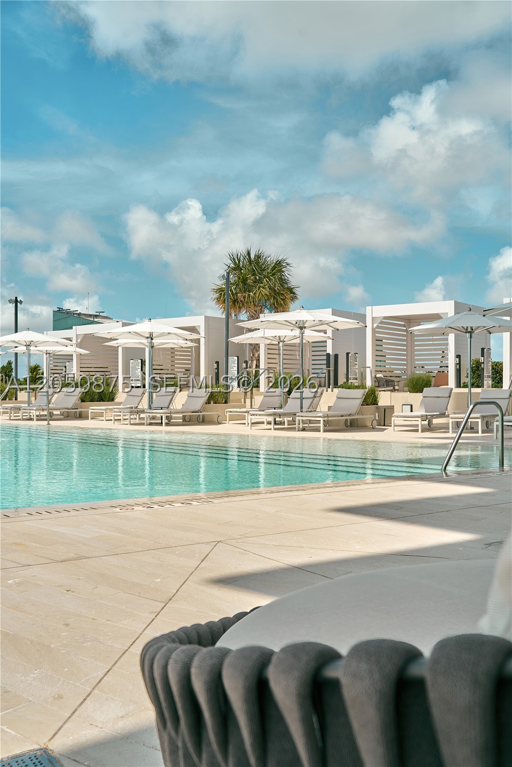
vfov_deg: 54.4
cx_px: 256
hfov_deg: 37.9
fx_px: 746
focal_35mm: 35
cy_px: 384
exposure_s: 1/640
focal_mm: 35
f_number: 10
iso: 125
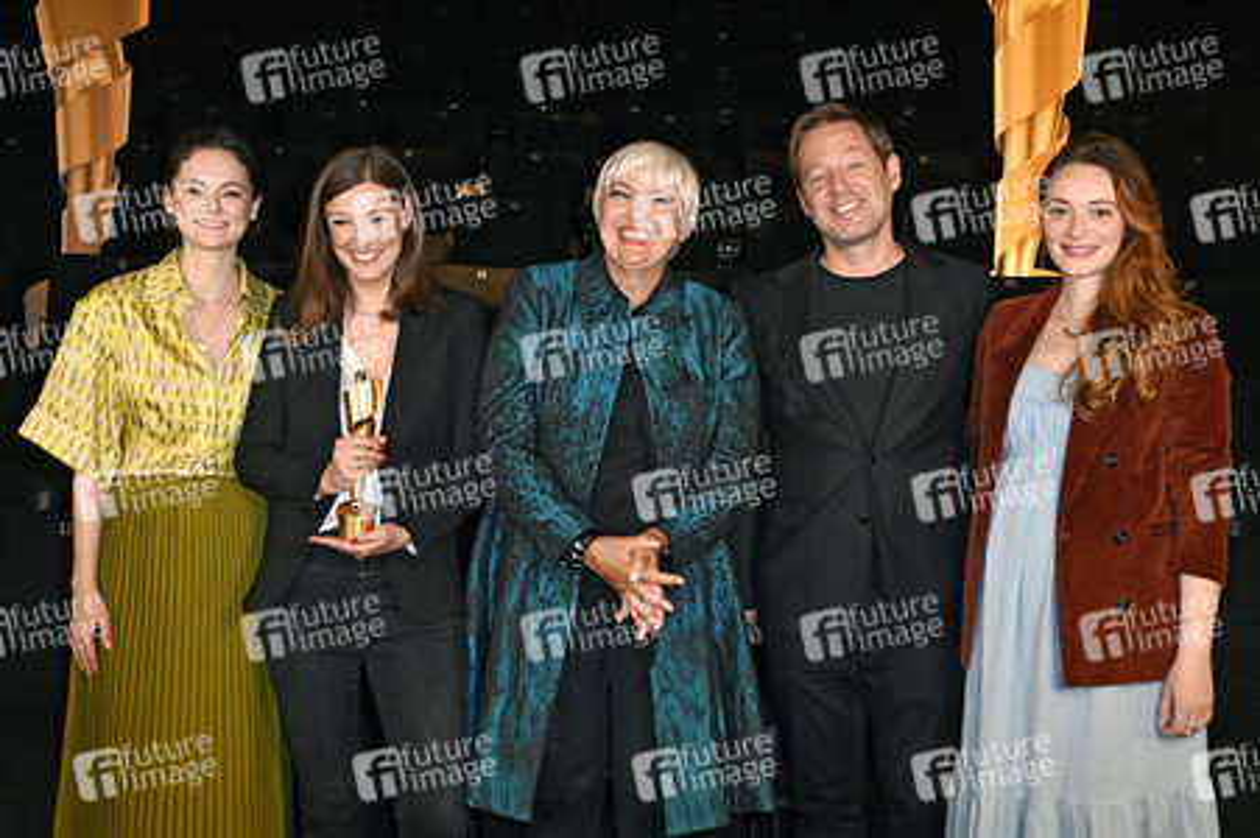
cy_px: 419
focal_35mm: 48
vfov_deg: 28.0
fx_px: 1679
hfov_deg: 41.1
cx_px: 630
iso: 2000
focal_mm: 48
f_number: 5.6
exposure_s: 1/125
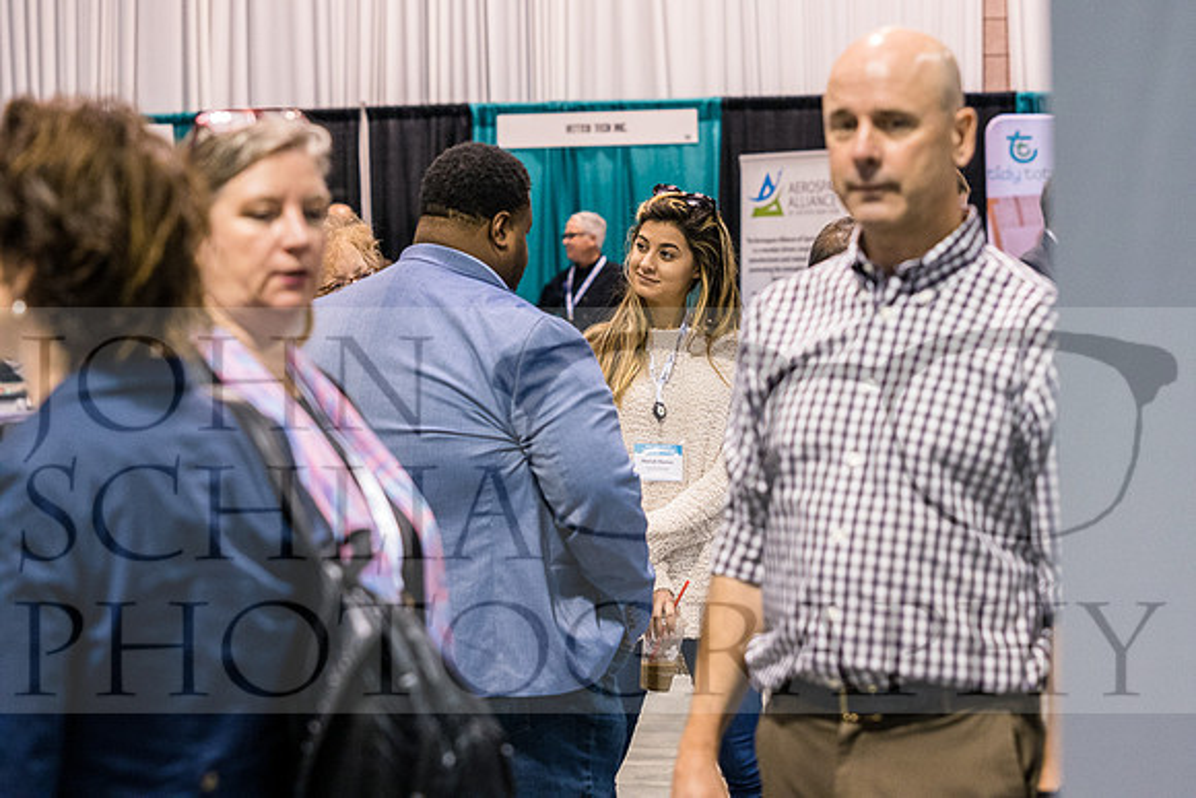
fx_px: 3489
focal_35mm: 105
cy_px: 399
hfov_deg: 19.5
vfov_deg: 13.0
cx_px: 598
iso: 3200
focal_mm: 70
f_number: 3.5
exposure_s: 1/160
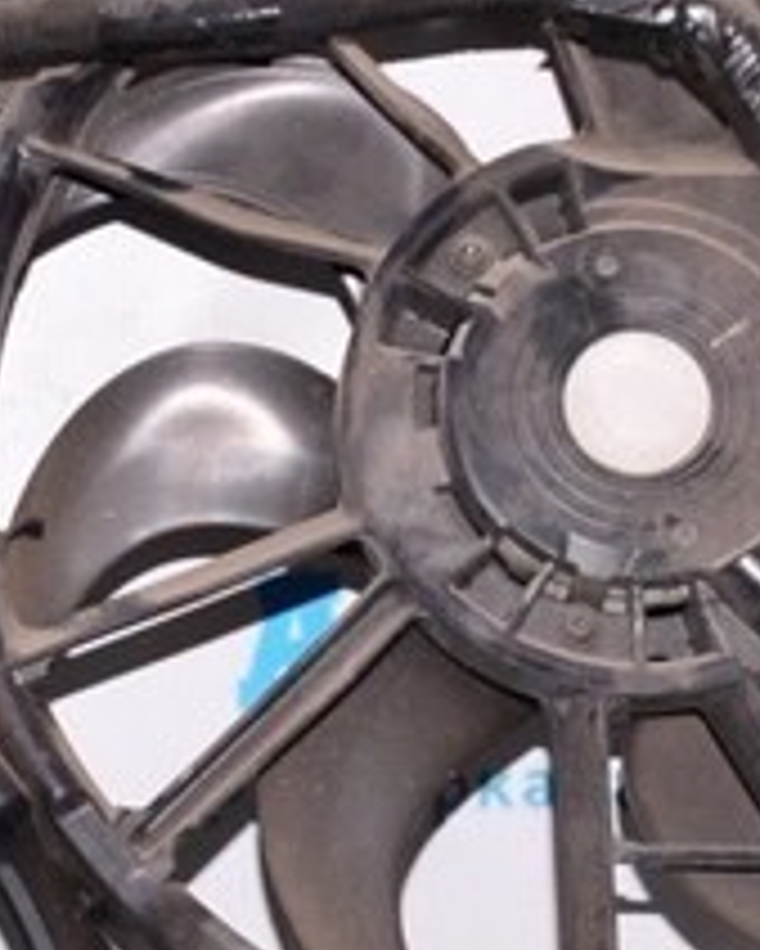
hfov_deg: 12.5
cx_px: 85
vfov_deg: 15.4
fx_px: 3456
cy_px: 898
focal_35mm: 123
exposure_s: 1/160
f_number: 8
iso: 1600
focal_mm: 18
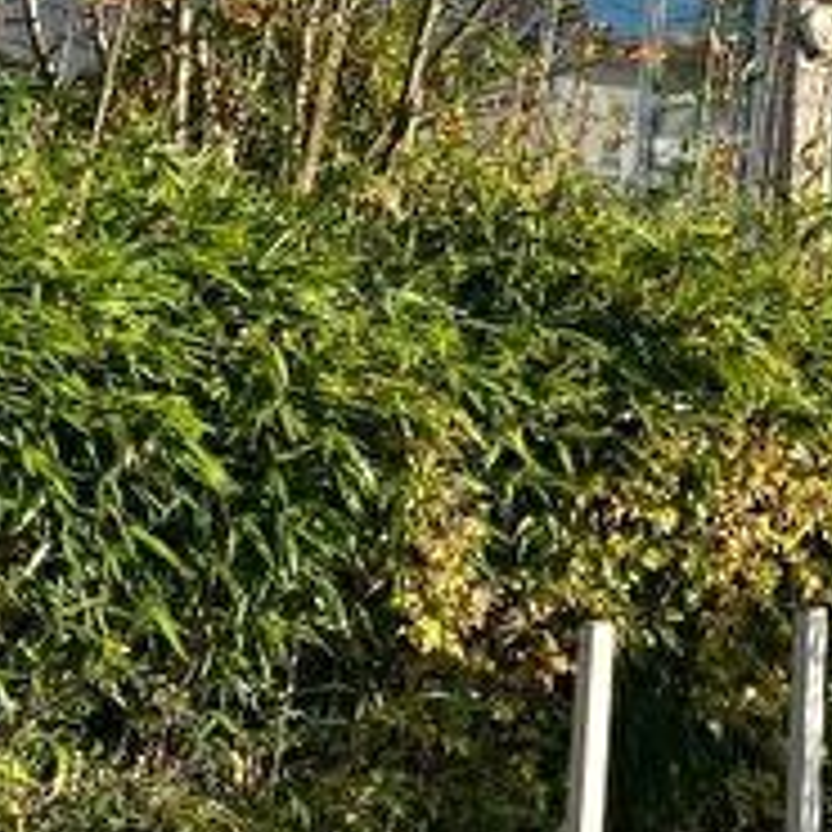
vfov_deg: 18.2
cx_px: 1174
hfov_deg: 18.2
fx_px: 2366
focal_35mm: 87
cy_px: -326
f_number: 1.8
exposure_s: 1/2967
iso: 32
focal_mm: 4.25
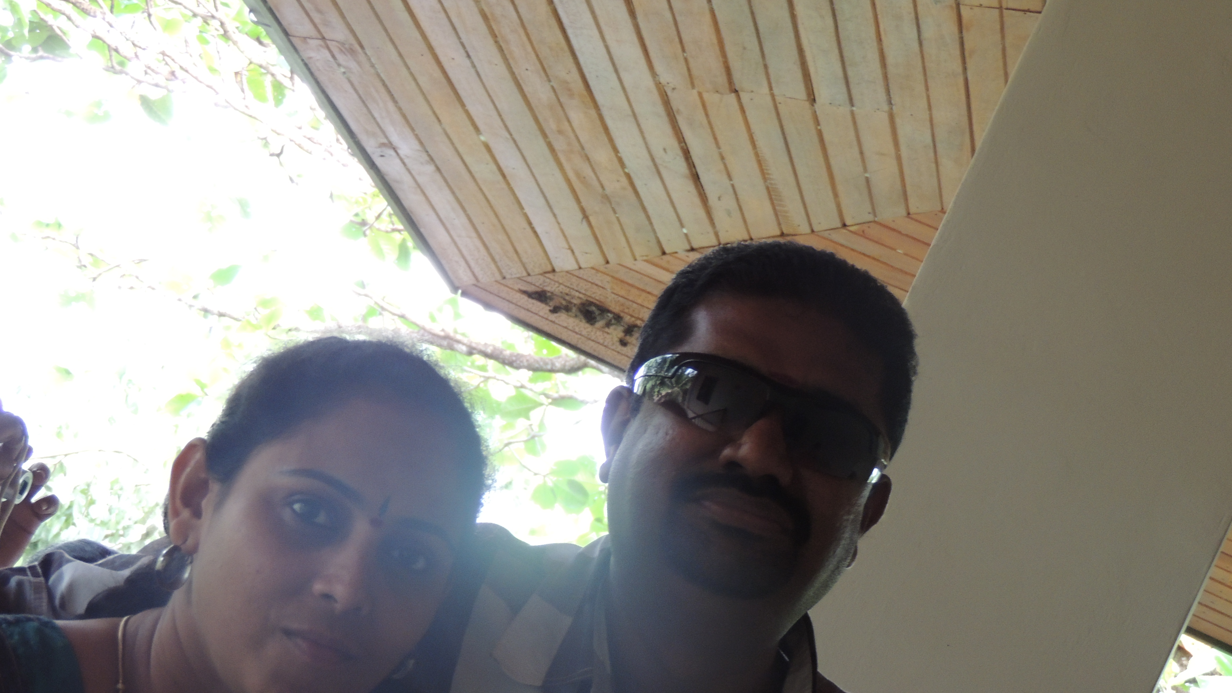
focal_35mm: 103
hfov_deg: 20.7
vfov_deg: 11.7
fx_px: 3365
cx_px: 602
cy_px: 472
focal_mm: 16
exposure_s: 1/50
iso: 400
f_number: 4.1
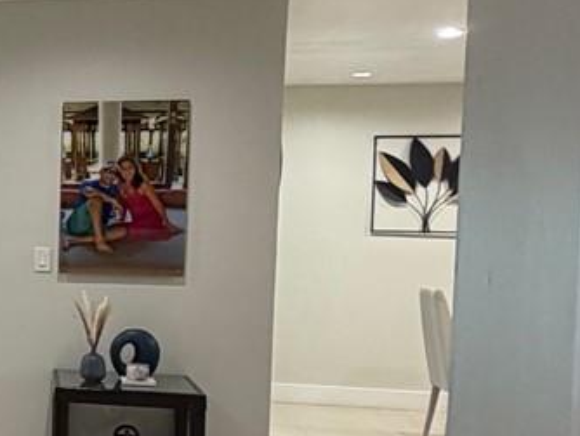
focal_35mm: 67
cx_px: -373
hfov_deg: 21.9
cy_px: 255
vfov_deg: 21.9
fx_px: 1123
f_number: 2.2
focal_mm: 2.22
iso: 250
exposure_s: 1/60
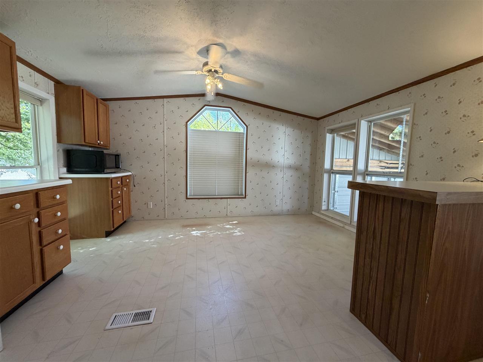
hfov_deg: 102.1
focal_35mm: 14
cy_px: 181
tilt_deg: -4.5
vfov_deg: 85.6
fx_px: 195
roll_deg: -1.9
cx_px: 242
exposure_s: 1/120
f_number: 2.2
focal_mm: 2.22
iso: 320
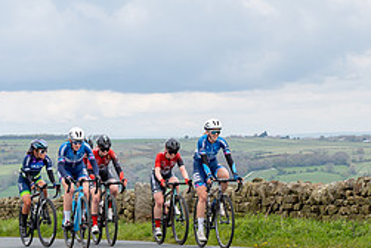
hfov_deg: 14.8
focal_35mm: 138
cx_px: 140
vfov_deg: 10.0
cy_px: 152
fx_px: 1424
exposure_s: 1/640
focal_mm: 50
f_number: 4.5
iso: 200
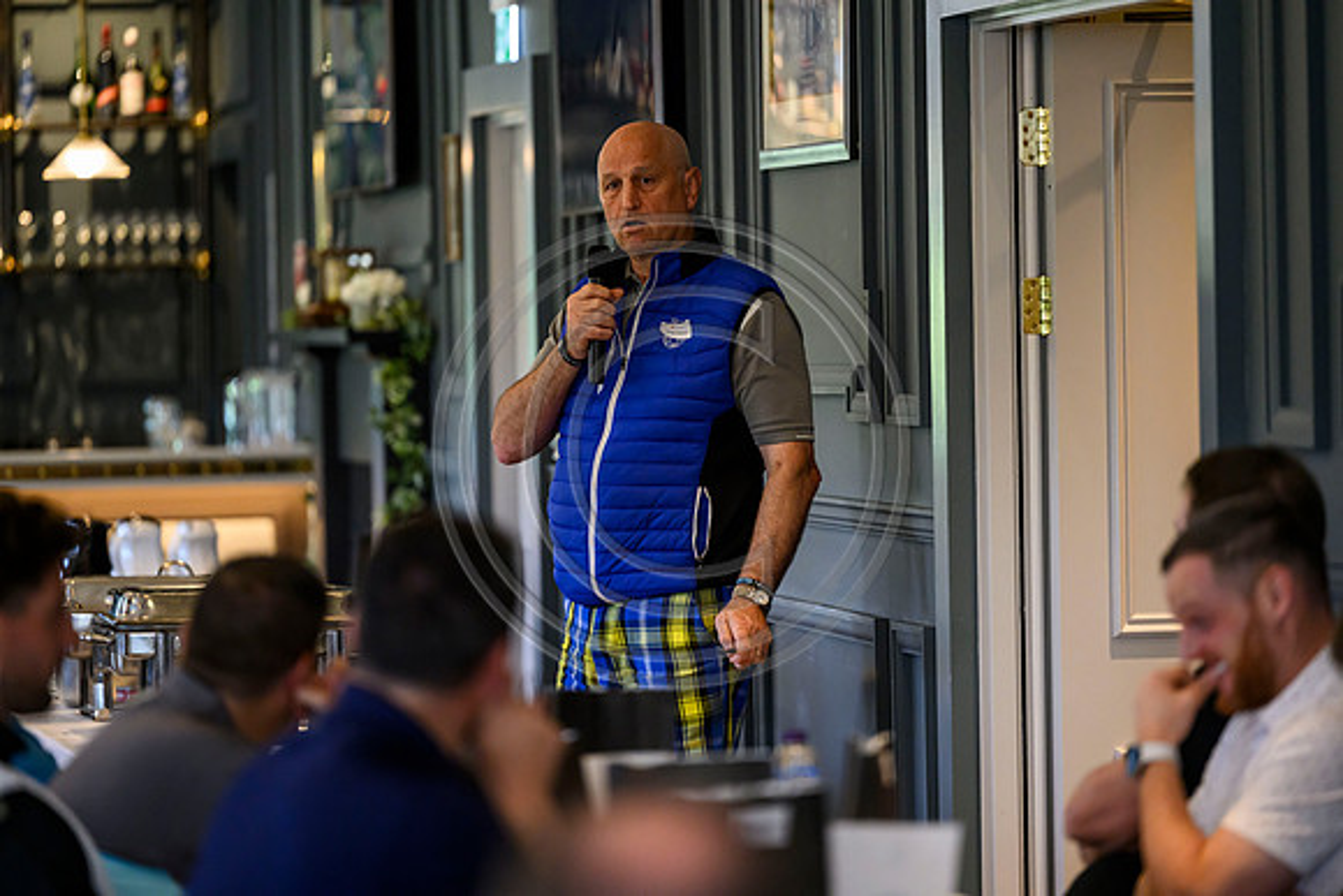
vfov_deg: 6.9
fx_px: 7463
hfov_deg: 10.3
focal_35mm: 200
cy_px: 448
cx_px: 672
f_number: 2.8
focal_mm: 200
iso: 4000
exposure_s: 1/500
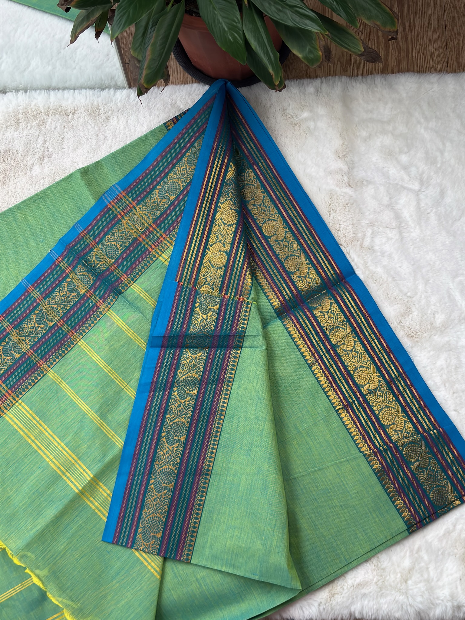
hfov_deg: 29.7
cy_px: 310
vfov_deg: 38.9
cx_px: 232
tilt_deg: -73.9
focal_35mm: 49
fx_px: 878
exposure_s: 1/104
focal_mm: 5.96
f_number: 1.6
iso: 32
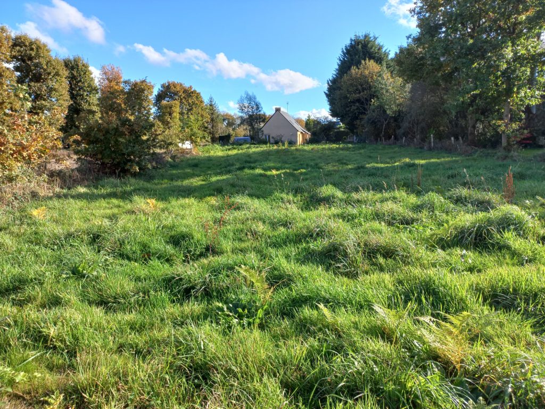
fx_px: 394
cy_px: 204
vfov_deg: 54.9
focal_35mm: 25
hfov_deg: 69.4
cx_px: 272
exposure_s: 1/192
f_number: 1.8
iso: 25
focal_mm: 4.6
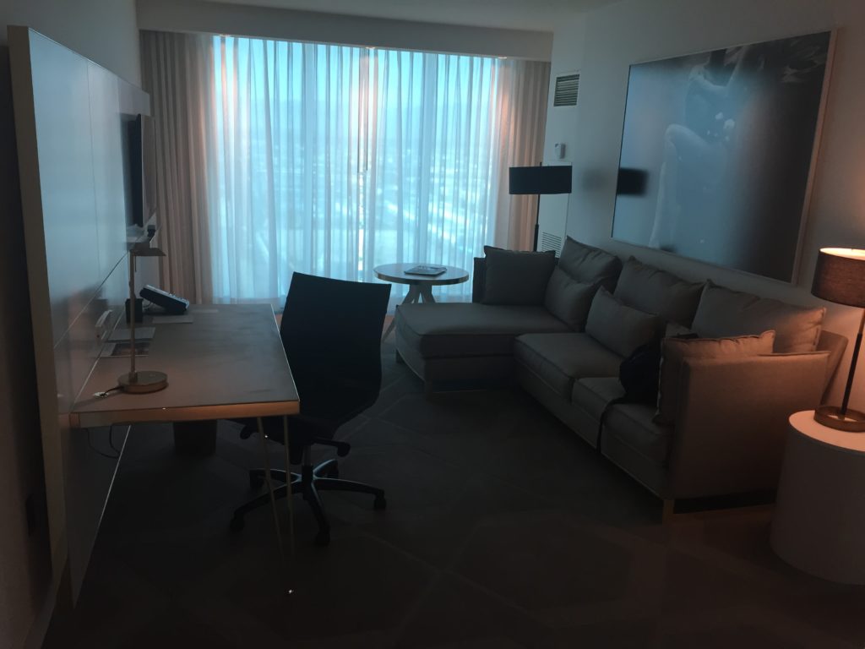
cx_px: 432
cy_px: 324
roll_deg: -2.2
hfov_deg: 61.7
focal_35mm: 29
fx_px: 725
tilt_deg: -14.3
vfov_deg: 48.2
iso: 32
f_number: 2.2
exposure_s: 1/30
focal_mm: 4.15
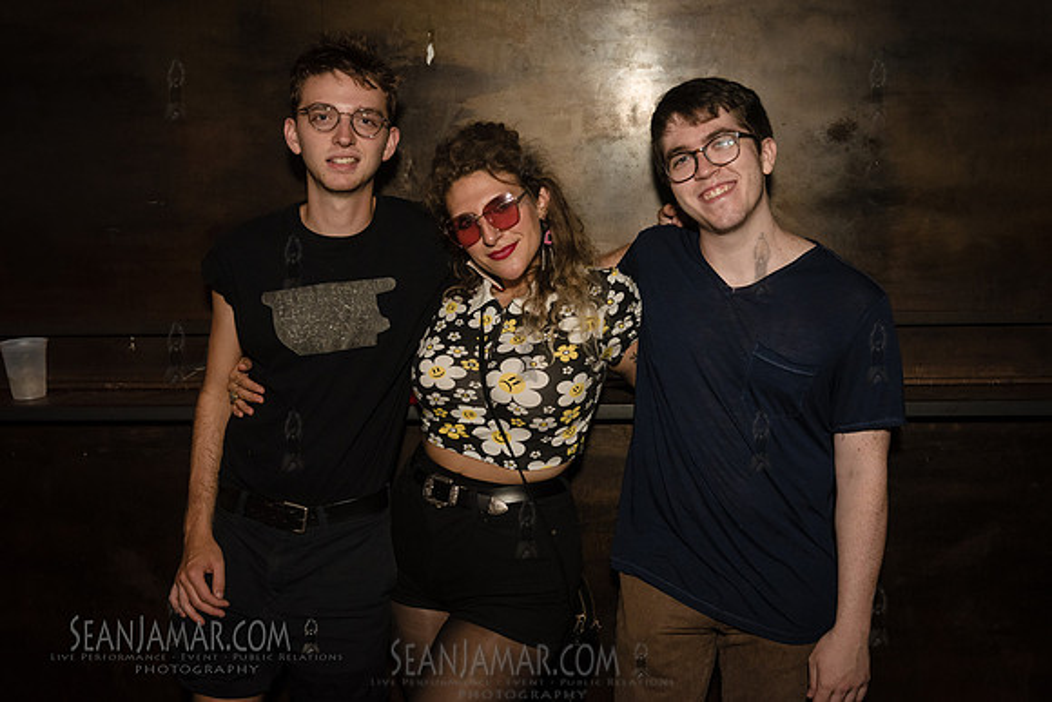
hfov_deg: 54.4
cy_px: 351
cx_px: 526
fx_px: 1023
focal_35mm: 35
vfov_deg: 37.9
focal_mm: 35
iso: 2000
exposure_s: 1/250
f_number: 4
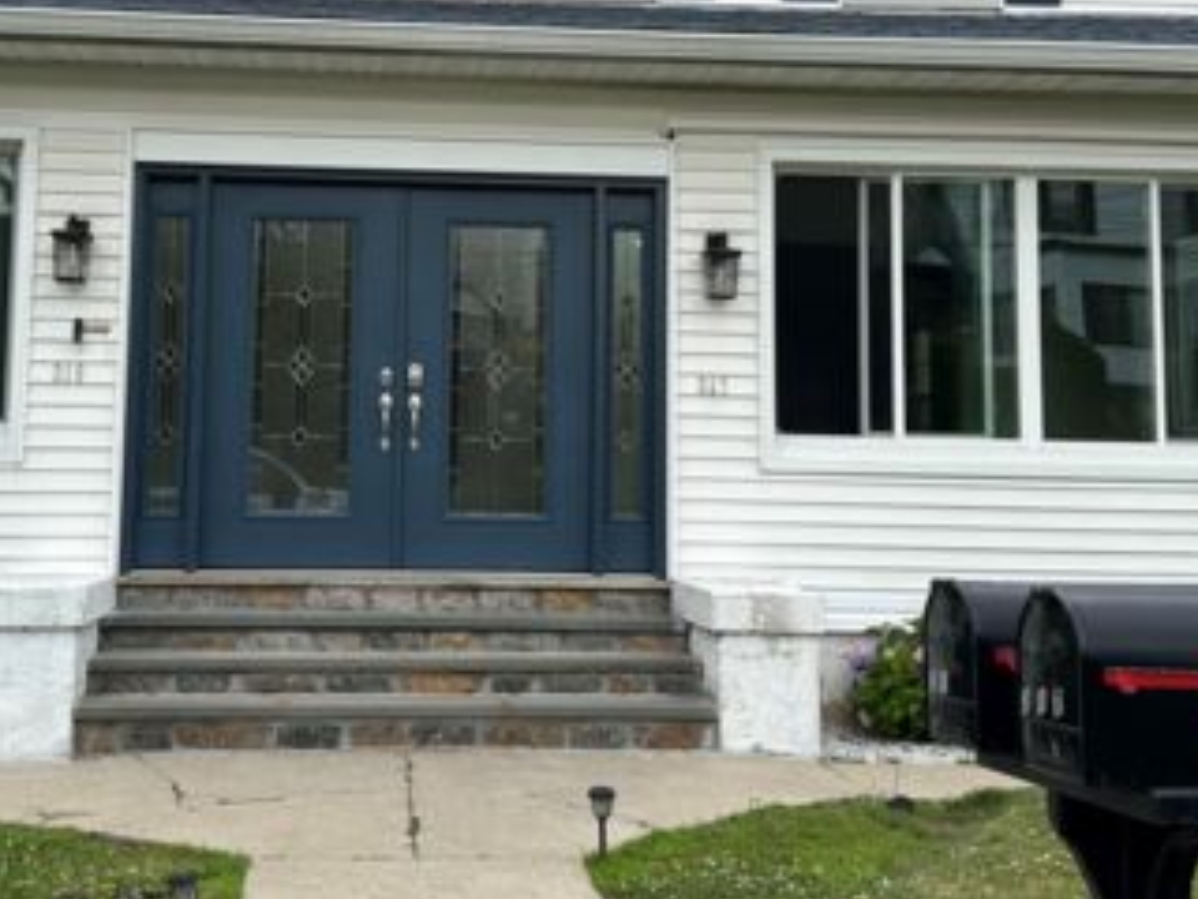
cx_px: 472
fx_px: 1661
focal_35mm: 48
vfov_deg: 30.0
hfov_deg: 39.5
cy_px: 277
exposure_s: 1/952
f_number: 1.78
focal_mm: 6.86
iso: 80
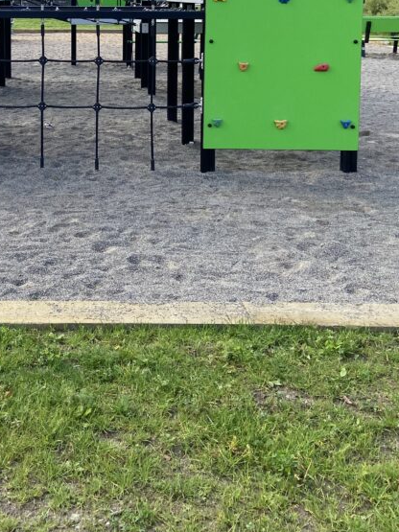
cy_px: 58
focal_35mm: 48
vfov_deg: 37.2
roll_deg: -1.8
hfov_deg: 29.4
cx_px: 63
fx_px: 738
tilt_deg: -2.3
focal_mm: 4.25
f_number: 1.8
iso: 32
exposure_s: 1/1245
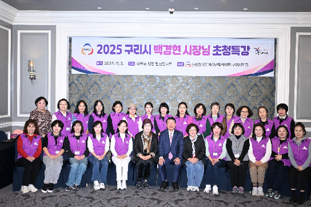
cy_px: 100
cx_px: 157
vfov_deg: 33.4
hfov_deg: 48.5
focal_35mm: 40
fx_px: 345
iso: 3200
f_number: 8
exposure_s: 1/125
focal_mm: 34
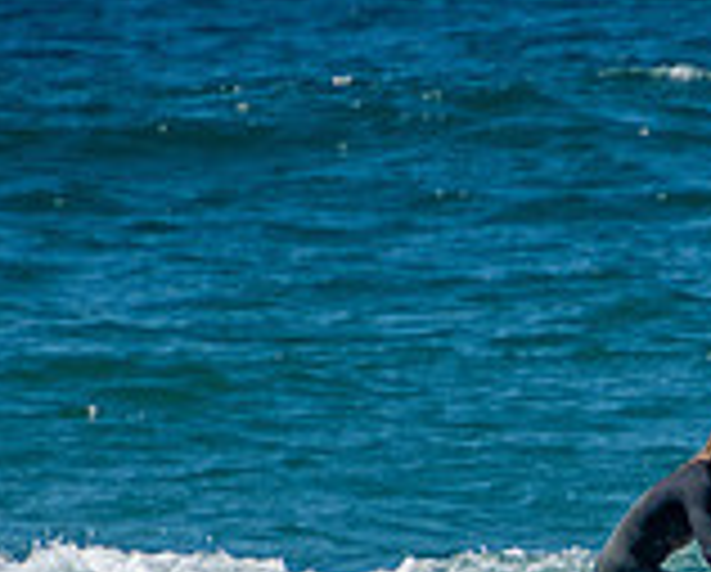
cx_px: 860
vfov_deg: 0.8
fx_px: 43492
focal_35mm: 2063
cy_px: 646
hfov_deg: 0.9
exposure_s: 1/2000
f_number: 5.6
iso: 320
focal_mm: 400
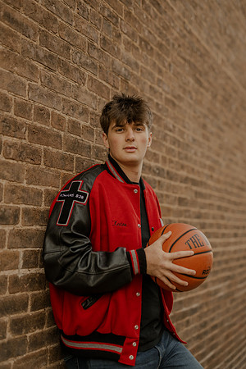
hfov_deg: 27.0
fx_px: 512
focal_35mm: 50
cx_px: 123
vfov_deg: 39.6
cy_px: 184
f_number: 1.8
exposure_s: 1/2000
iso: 800
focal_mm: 50
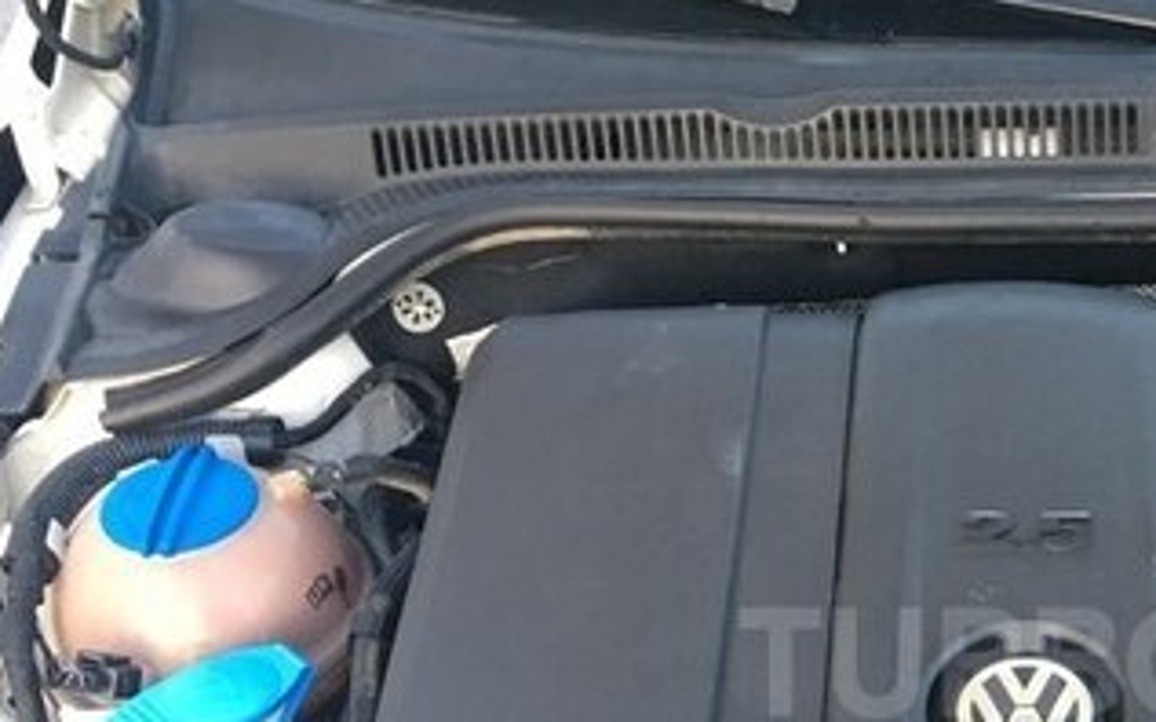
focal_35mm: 64
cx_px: 1112
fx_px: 2016
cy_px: 662
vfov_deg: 19.9
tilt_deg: -42.8
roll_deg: +1.0
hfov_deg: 30.1
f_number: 2.2
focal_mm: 4.15
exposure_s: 1/33
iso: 50
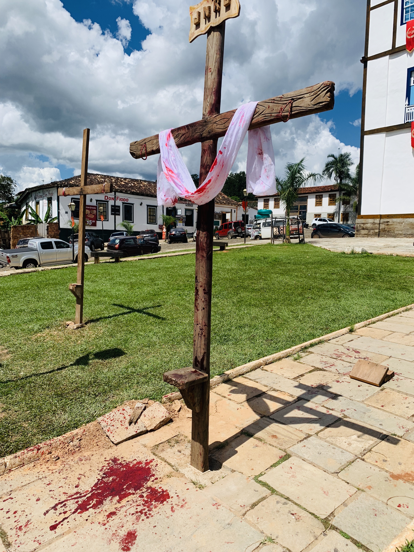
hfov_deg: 53.1
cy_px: 276
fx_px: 415
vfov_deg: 67.3
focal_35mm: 26
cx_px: 207
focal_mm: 4.25
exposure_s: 1/4274
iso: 25
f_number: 1.8
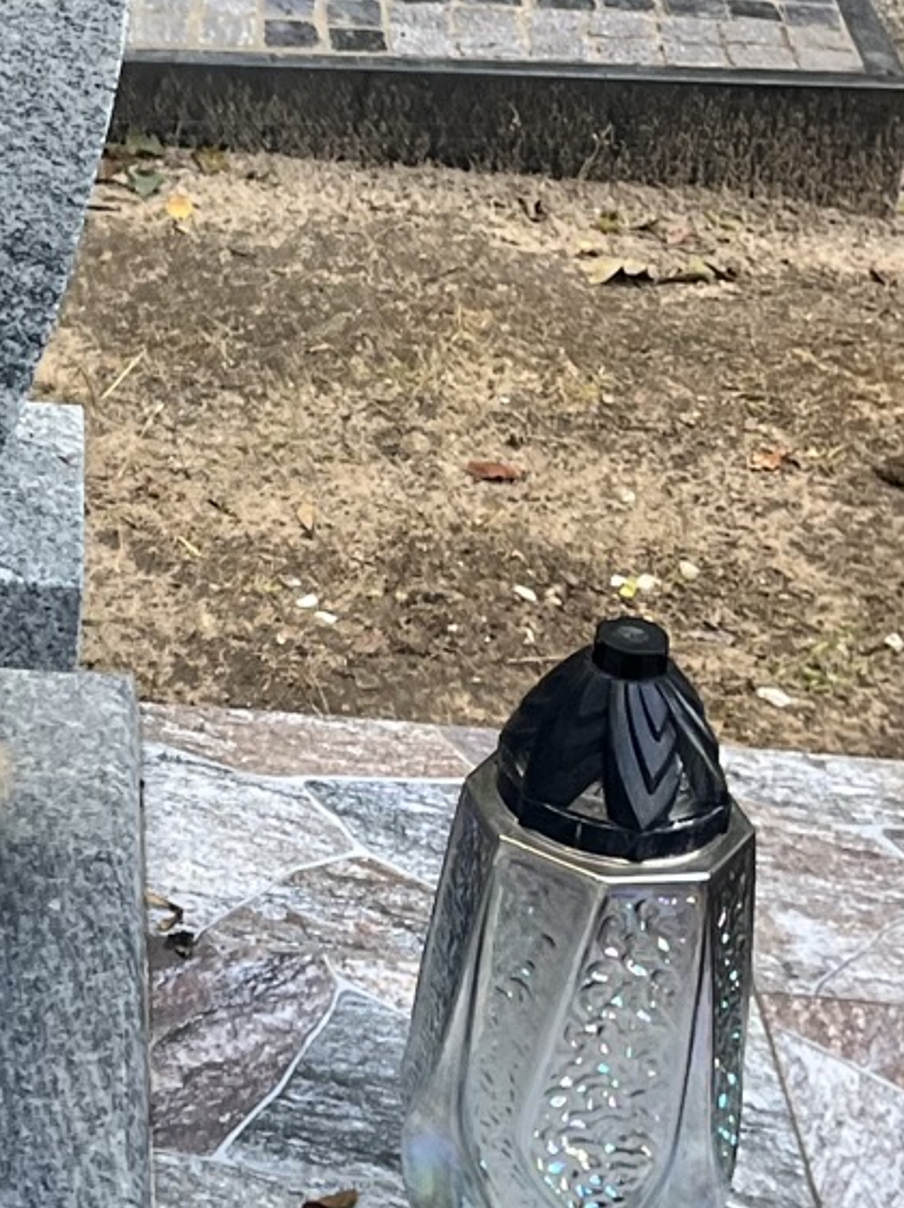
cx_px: -639
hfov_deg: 14.1
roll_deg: +2.3
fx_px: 3312
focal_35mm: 95
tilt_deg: -38.3
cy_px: 179
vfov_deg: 20.3
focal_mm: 5.1
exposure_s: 1/314
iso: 50
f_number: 1.6
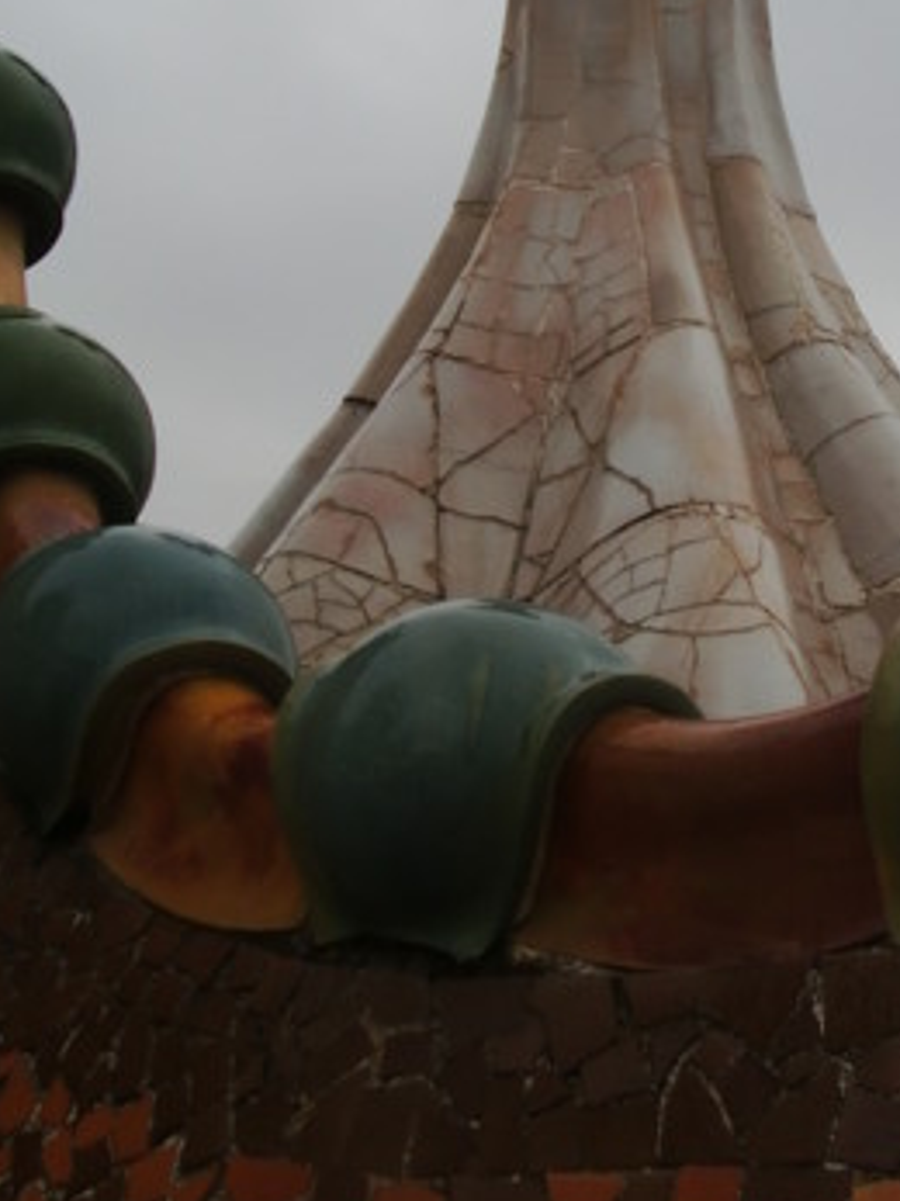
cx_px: 692
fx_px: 2879
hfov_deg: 17.6
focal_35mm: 83
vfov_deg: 23.5
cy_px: 415
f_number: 2.8
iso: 64
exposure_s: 1/320
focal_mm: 6.3
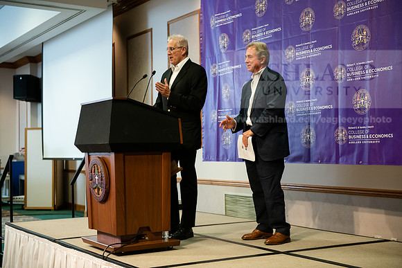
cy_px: 134
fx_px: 625
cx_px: 201
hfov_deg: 35.6
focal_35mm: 56
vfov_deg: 24.2
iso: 2000
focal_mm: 56
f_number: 3.2
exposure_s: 1/200
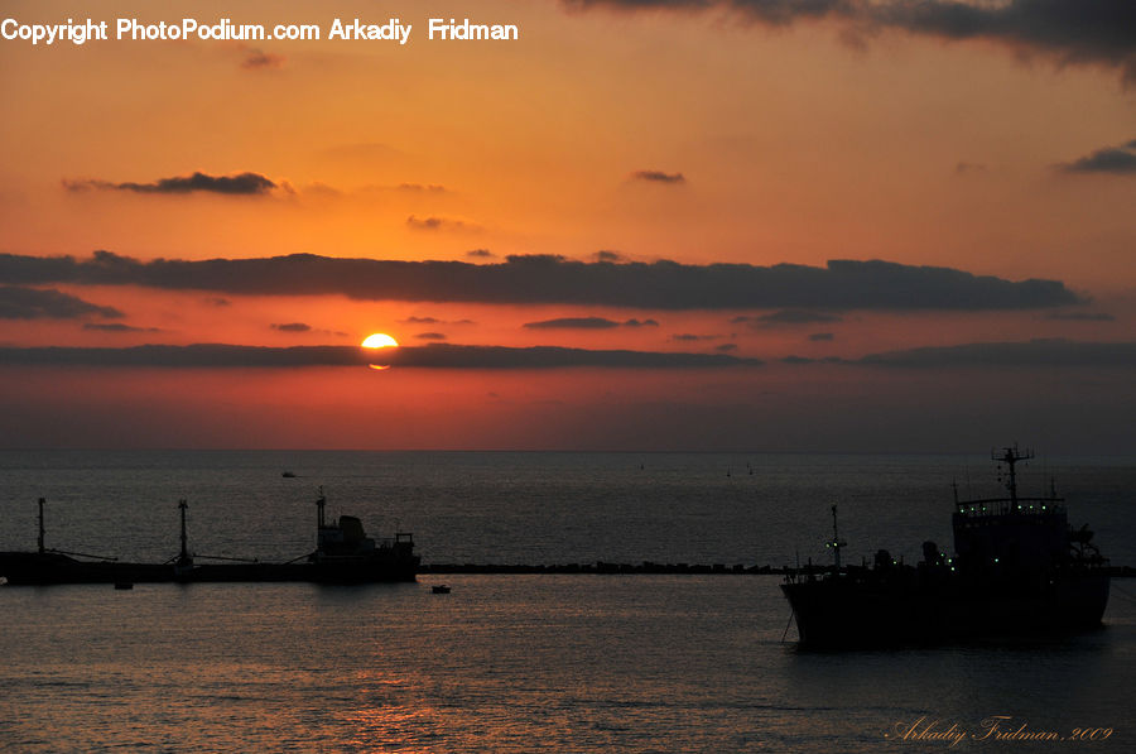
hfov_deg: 17.1
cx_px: 568
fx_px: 3781
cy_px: 377
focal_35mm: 120
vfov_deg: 11.4
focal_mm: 80
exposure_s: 1/1000
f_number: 7.1
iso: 200
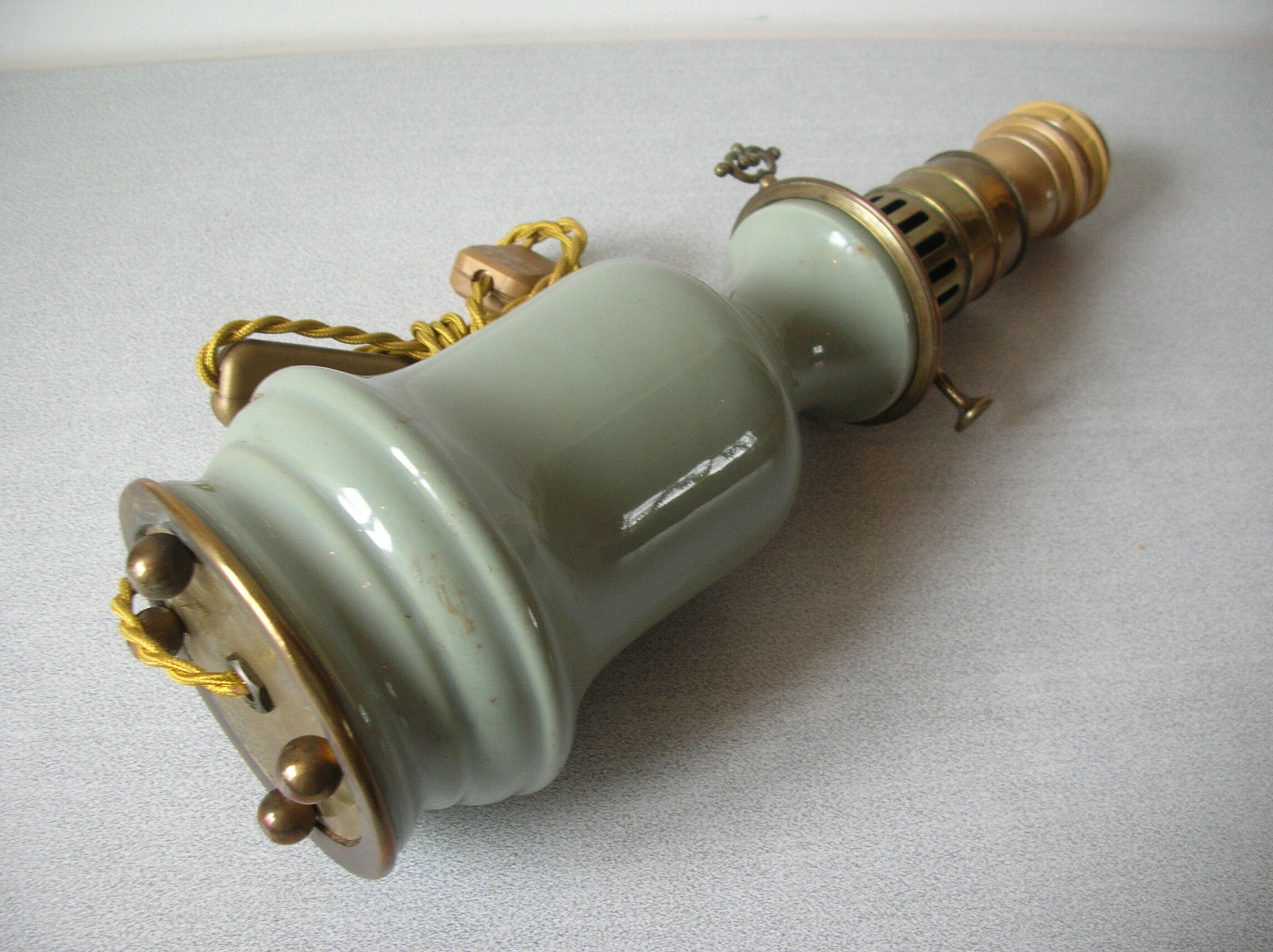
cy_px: 476
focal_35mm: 35
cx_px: 636
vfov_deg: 40.6
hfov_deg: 52.7
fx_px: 1286
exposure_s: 1/10.5
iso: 50
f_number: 2.8
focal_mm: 5.8
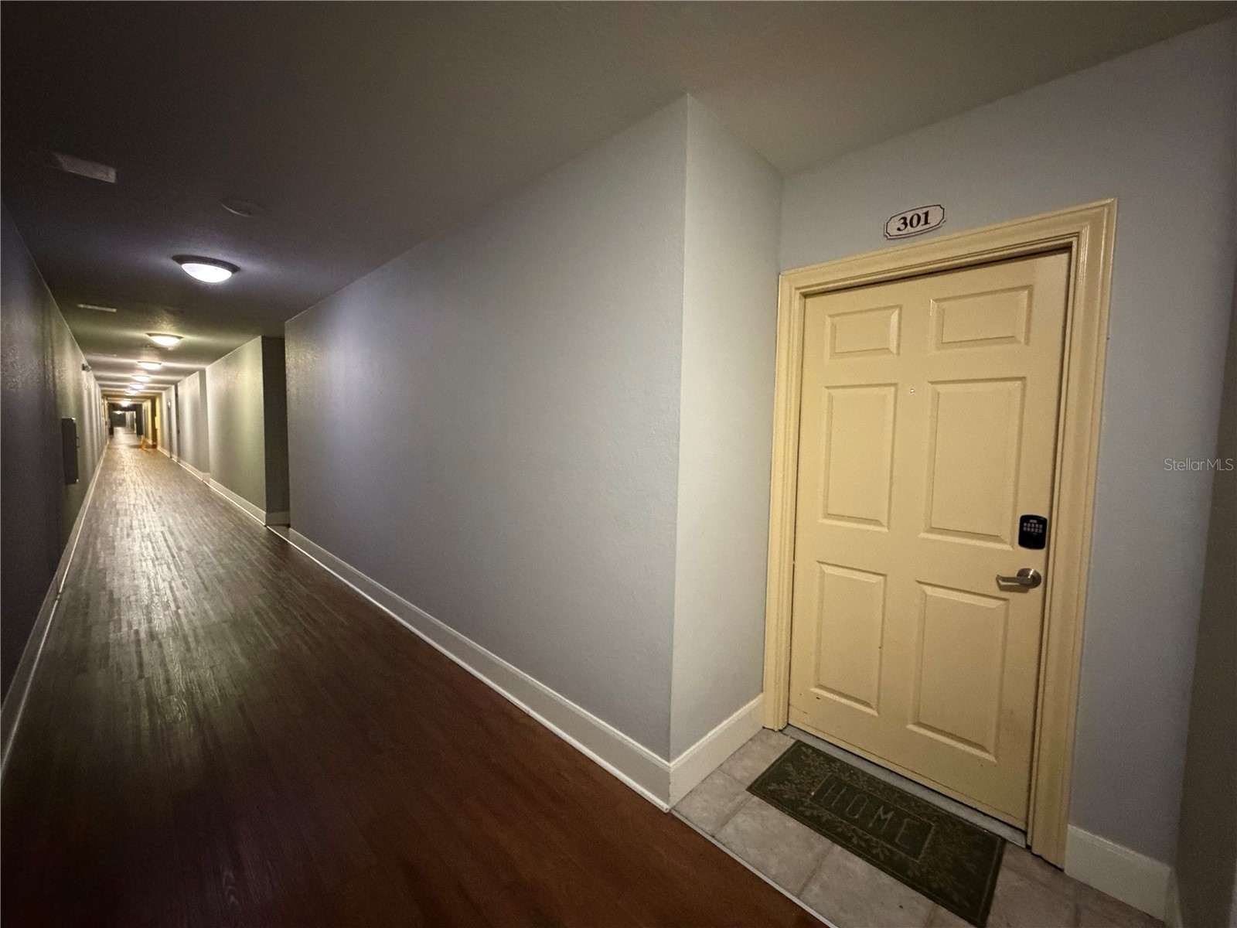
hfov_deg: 102.1
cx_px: 618
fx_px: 500
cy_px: 464
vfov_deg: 85.7
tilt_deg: -4.6
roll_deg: -0.6
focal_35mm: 14
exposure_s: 1/40
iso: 1250
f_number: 2.2
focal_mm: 2.22
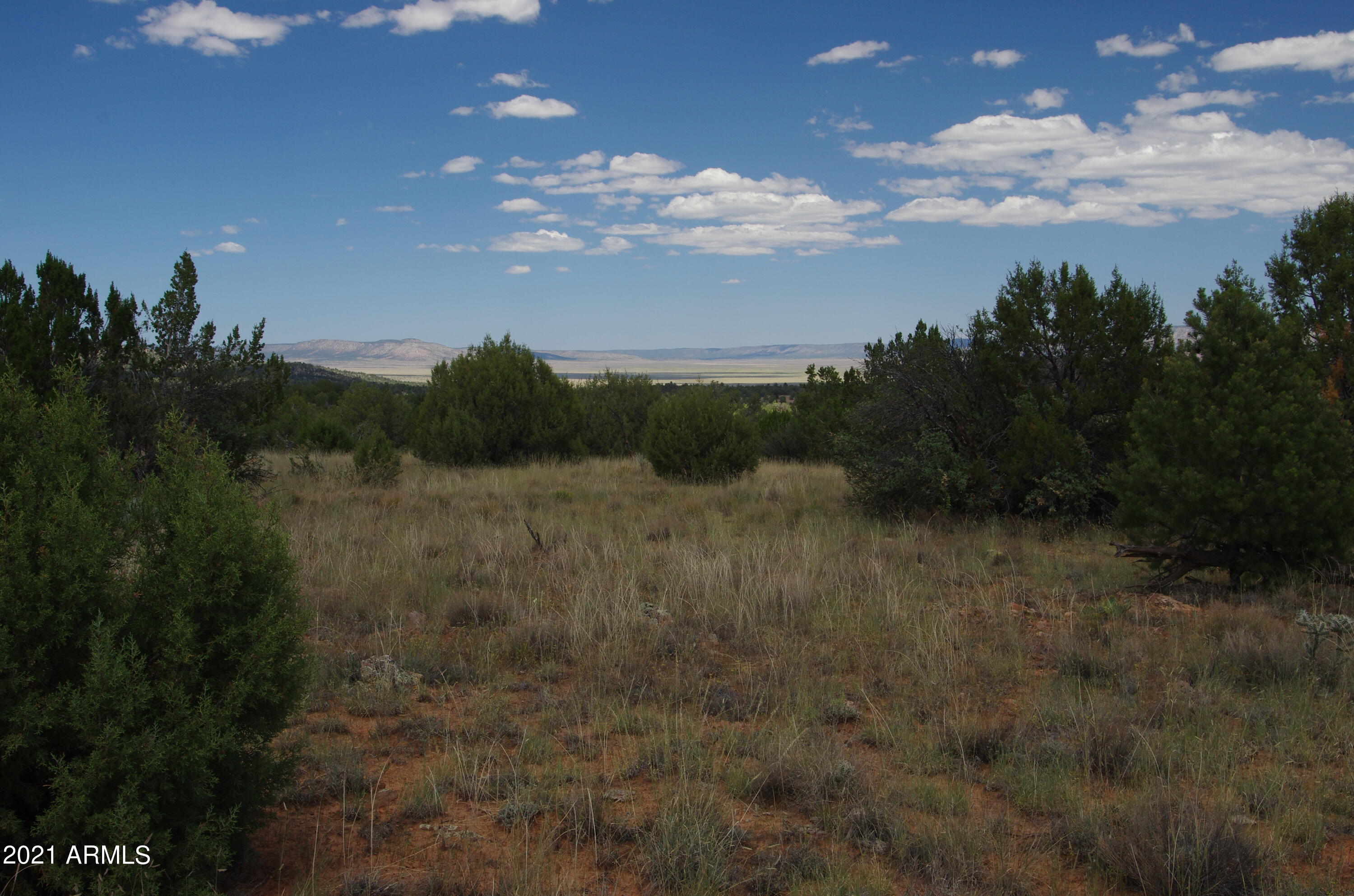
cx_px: 677
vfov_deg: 31.1
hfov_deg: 45.5
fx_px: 1614
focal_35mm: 43
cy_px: 448
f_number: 11
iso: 200
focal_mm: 29.38
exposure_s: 1/80
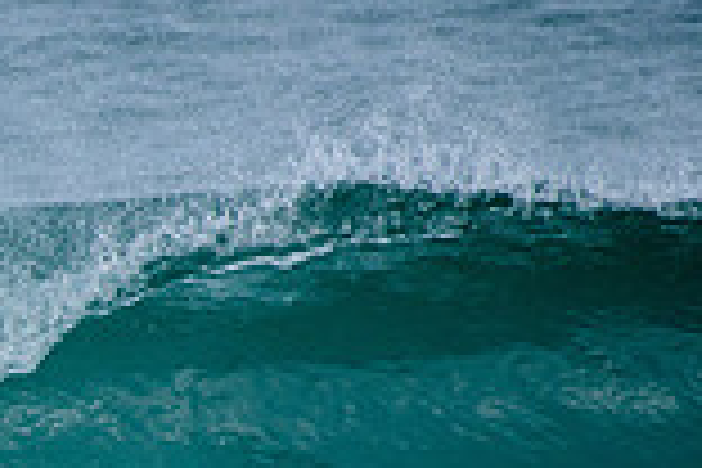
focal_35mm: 1855
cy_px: 637
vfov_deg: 0.7
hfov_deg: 1.1
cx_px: -540
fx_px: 36170
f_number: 5.6
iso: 250
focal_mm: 500
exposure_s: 1/2000
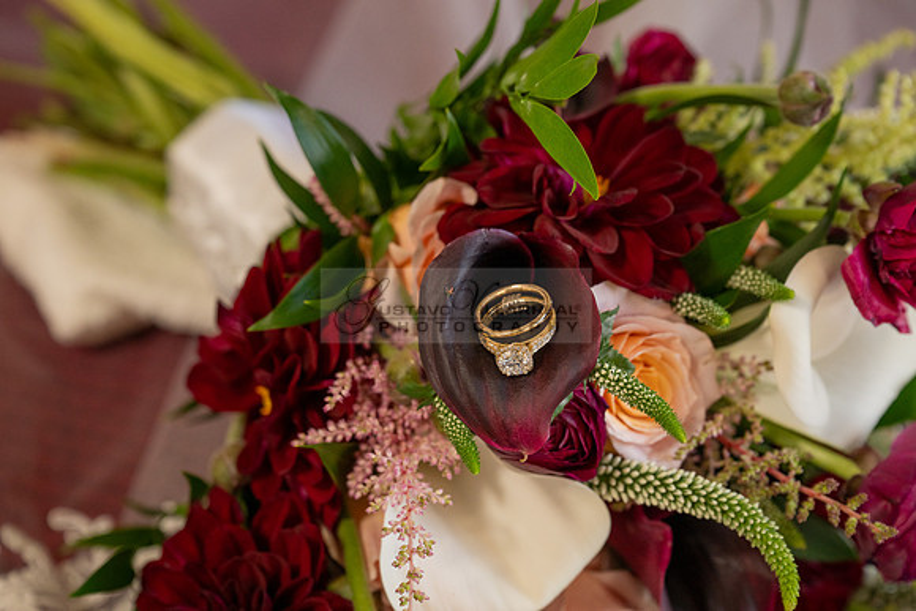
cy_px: 306
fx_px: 1781
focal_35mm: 70
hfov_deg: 28.8
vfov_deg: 19.5
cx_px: 458
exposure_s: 1/200
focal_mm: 70
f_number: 5.6
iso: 640
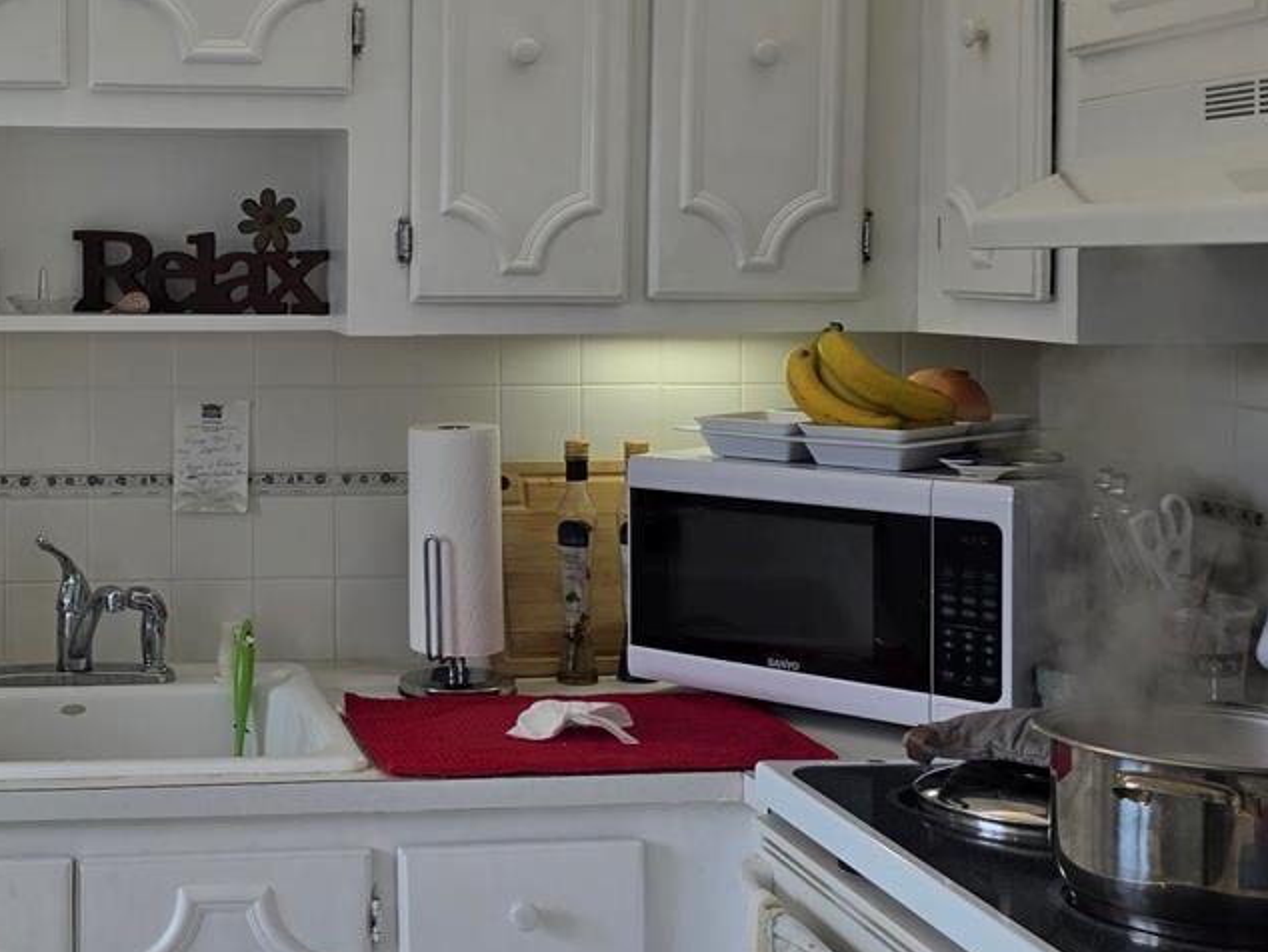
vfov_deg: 25.1
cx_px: 246
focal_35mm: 58
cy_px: 334
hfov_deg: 32.3
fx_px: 2125
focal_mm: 6.3
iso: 20
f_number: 1.7
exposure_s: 1/120
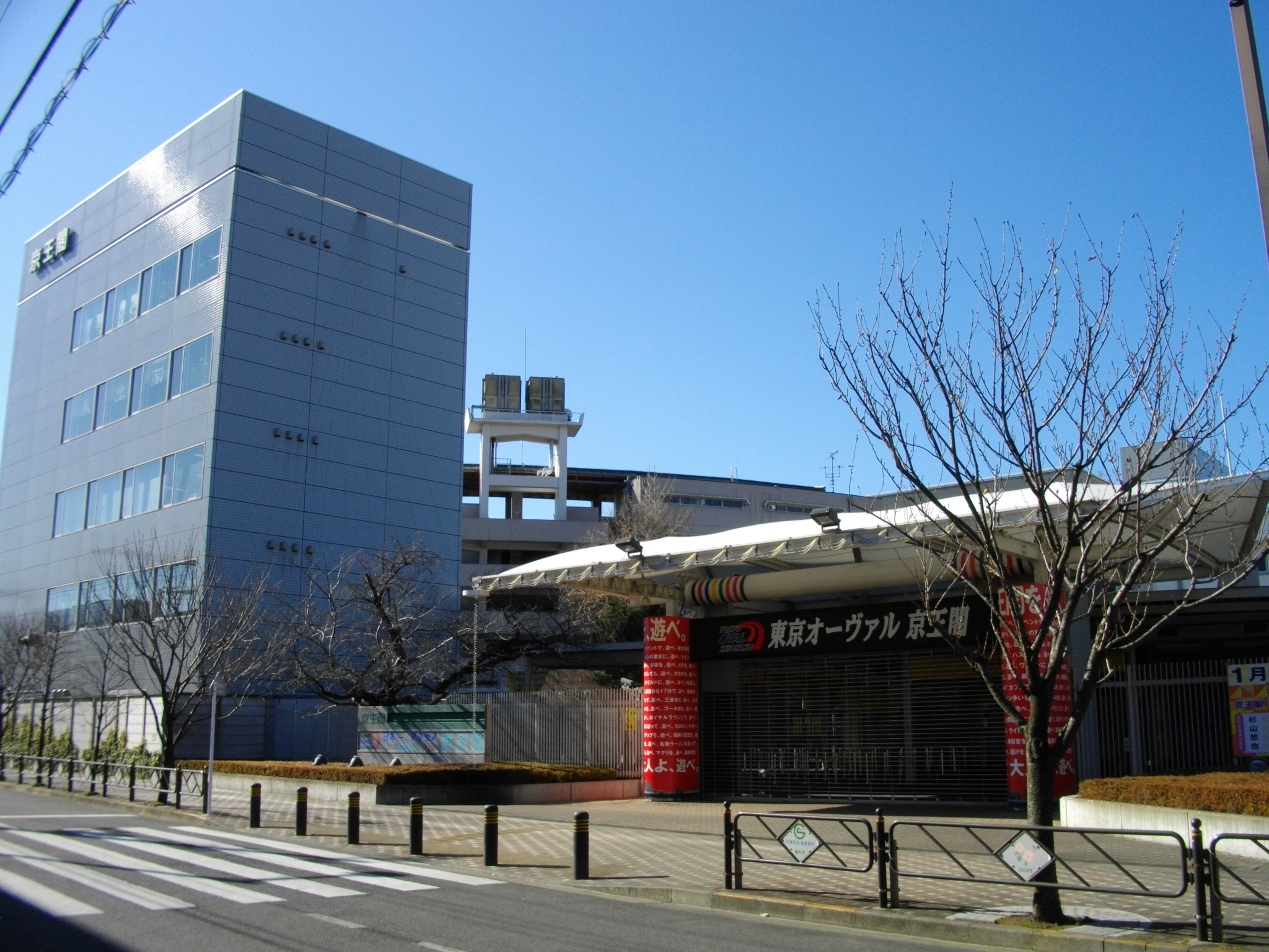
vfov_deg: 44.2
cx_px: 634
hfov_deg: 56.8
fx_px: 1173
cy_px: 476
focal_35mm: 32
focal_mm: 5.7
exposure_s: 1/400
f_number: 5.5
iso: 100
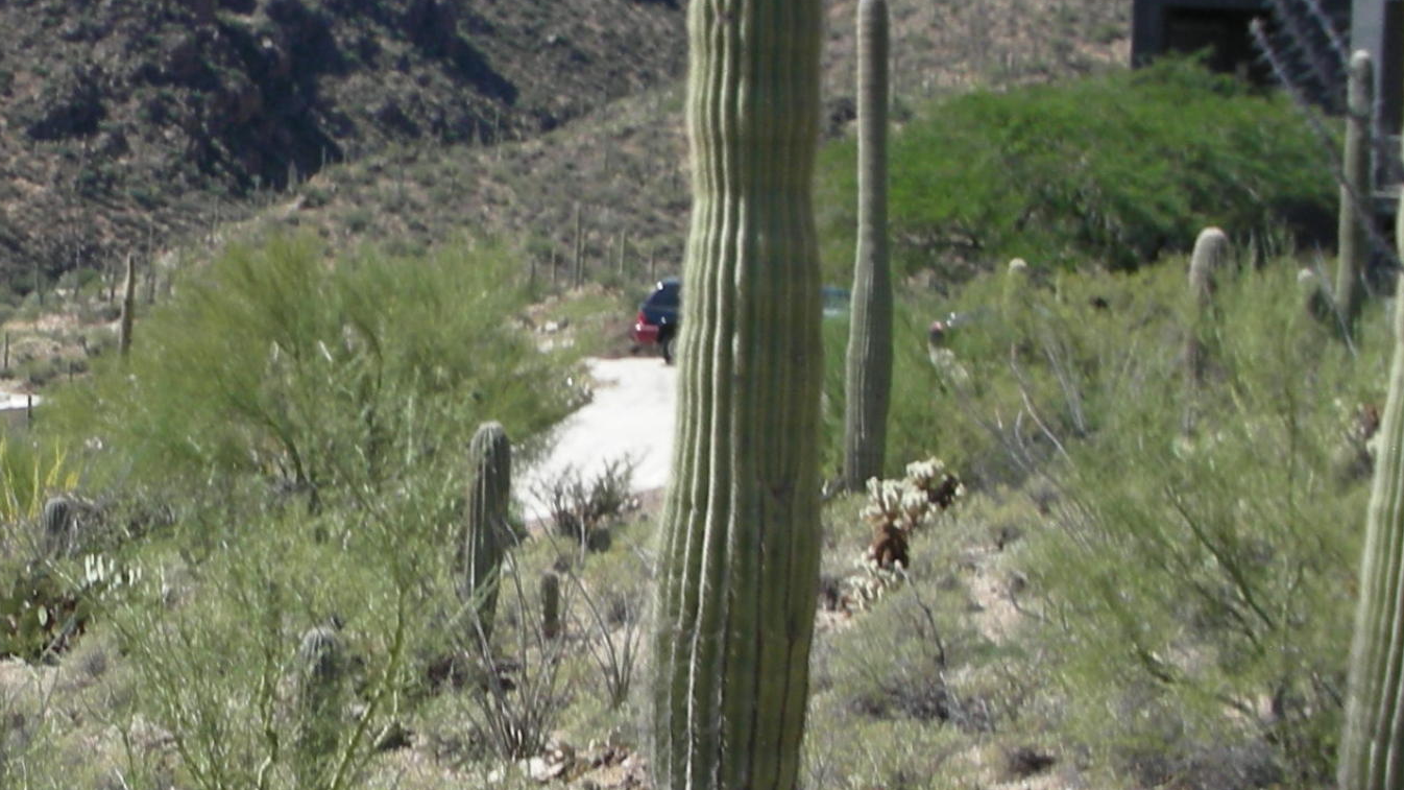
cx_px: 163
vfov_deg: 14.2
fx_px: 3164
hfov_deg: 24.4
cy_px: 342
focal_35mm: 85
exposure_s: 1/64.3
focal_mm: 5.8
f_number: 8.5
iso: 50
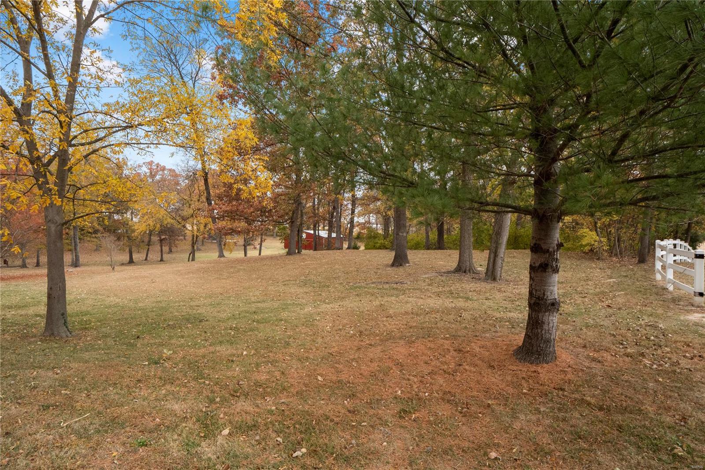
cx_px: 352
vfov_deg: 67.4
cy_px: 235
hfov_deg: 90.0
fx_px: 352
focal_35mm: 18
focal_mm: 9
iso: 400
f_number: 8
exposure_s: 1/160
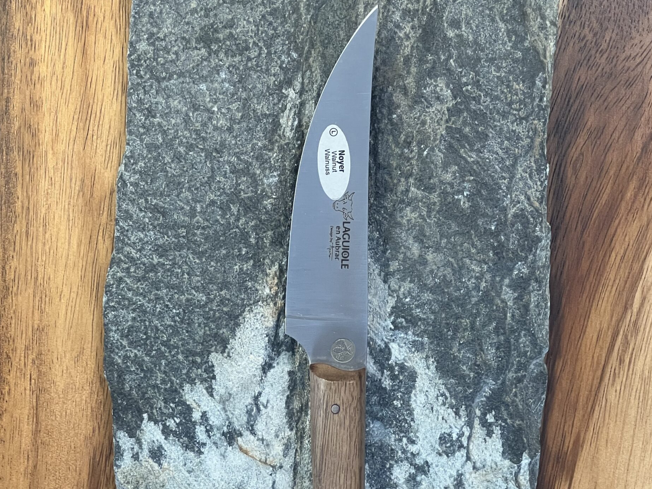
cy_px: 376
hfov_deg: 18.4
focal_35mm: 107
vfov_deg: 13.8
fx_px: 2016
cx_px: 339
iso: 200
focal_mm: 9
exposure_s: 1/100
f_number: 2.8
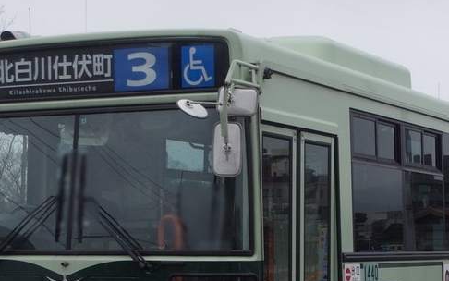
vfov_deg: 24.5
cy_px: 220
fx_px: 636
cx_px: 264
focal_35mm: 52
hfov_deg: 38.7
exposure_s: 1/500
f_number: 4
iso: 200
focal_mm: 21.25
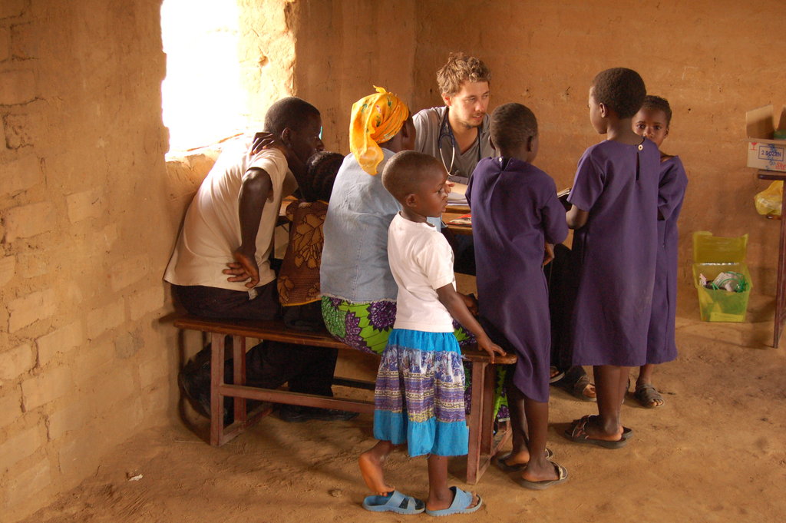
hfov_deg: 35.1
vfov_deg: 23.7
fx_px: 1243
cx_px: 393
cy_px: 262
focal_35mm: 57
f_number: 4.8
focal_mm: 38
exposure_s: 1/30
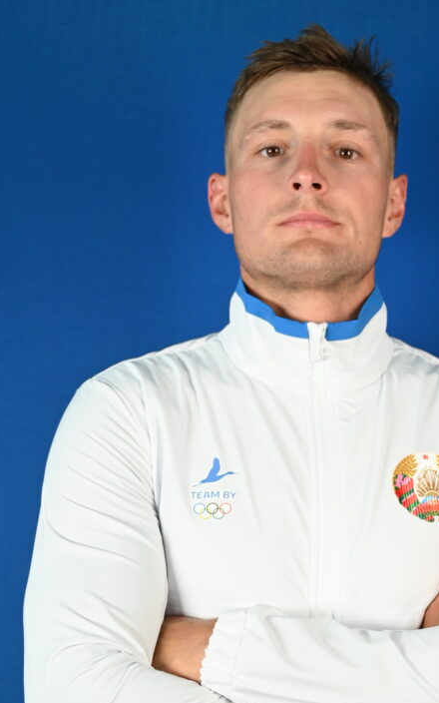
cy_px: 510
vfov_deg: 29.0
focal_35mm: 70
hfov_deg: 18.5
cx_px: 315
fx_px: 1340
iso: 500
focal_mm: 42
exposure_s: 1/60
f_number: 4.8
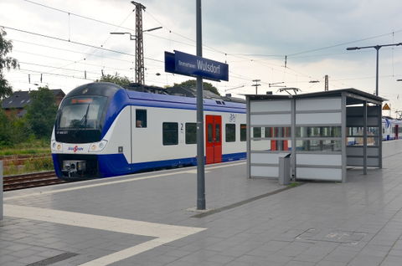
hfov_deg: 46.5
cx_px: 201
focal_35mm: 42
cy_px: 133
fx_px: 468
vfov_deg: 31.8
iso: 100
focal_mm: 28
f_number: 7.1
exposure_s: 1/200
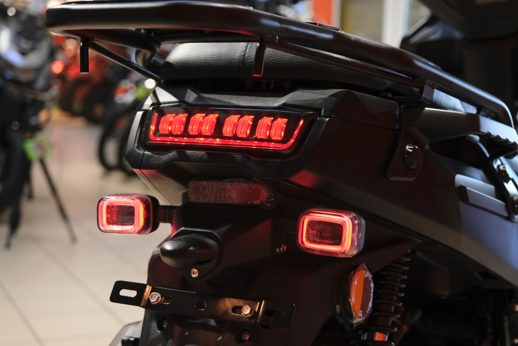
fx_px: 849
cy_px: 173
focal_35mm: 59
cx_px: 259
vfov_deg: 23.0
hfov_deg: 33.9
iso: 2500
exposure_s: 1/160
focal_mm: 39.3
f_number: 4
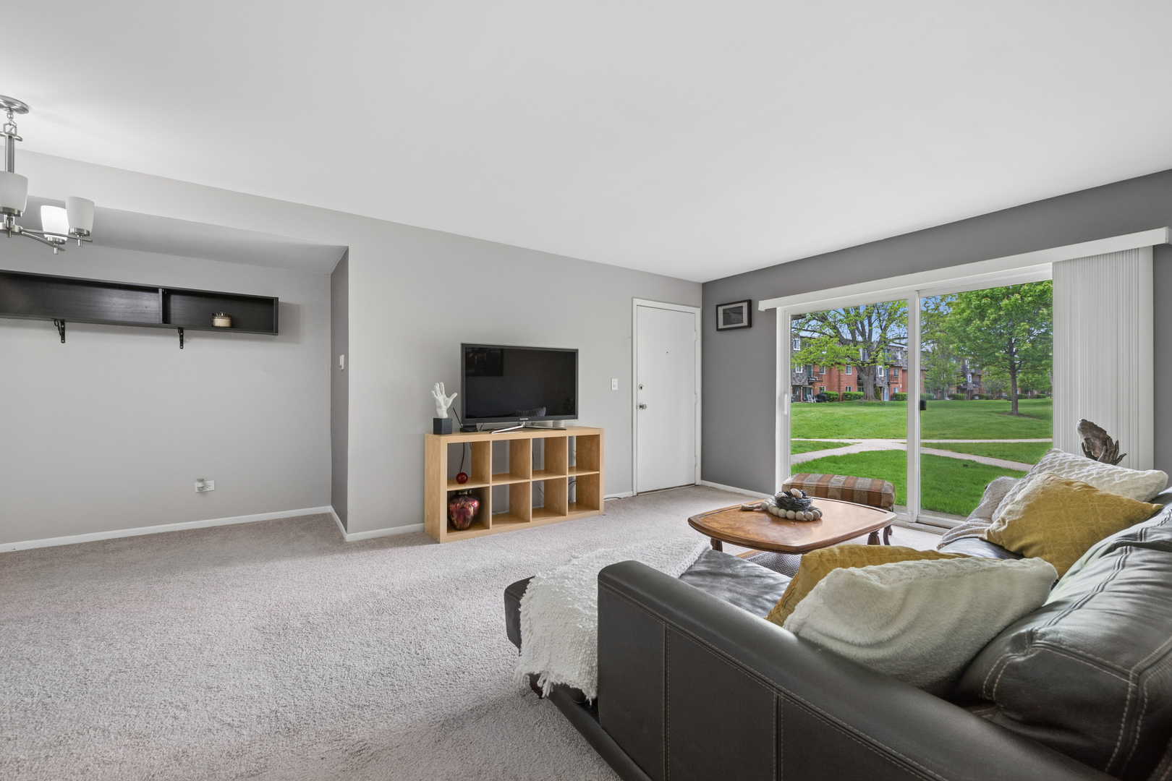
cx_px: 586
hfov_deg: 100.4
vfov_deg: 77.3
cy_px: 390
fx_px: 488
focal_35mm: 15
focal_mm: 15
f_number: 8
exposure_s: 1/30
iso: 400
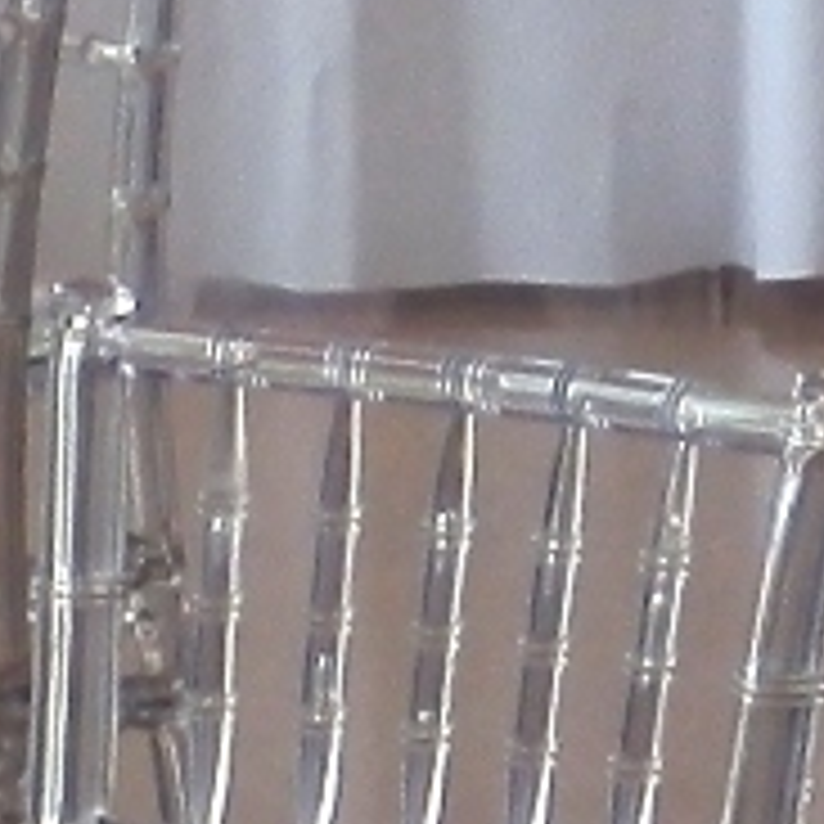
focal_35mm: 440
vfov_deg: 3.9
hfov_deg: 3.9
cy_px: -838
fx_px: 11850
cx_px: 2495
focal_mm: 10.1
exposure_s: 1/60
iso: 100
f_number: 4.5
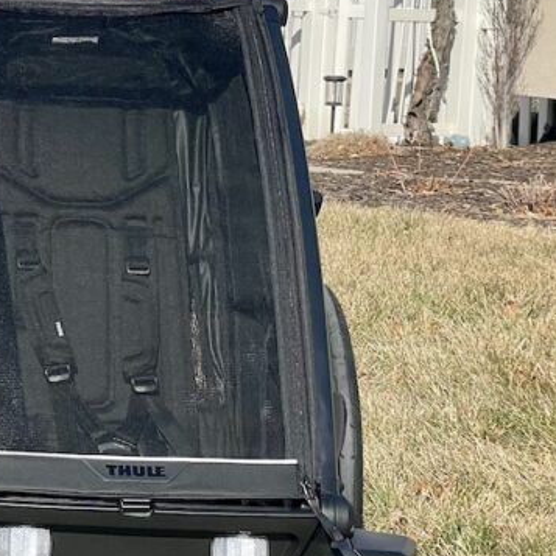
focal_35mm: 132
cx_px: -221
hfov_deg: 12.7
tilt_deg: -5.3
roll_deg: -1.0
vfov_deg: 13.2
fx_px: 2399
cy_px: 201
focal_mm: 6
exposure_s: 1/1996
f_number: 2
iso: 25
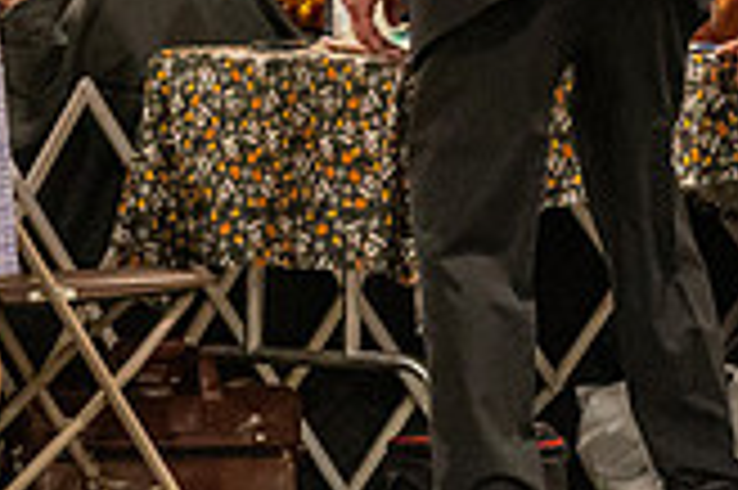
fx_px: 11735
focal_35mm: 573
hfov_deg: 3.6
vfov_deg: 2.4
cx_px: -58
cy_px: -245
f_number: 3.5
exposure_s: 1/250
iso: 6400
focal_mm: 162
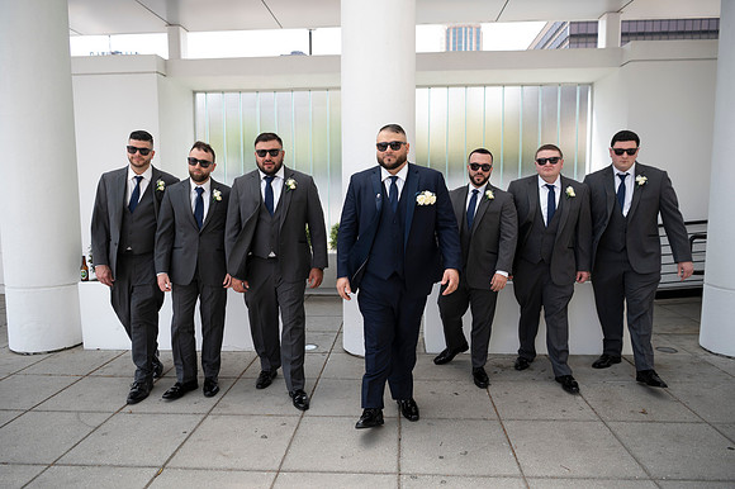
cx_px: 368
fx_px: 490
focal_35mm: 24
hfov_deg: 73.8
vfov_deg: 53.1
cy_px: 244
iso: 50
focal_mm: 24
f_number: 2.8
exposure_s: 1/250
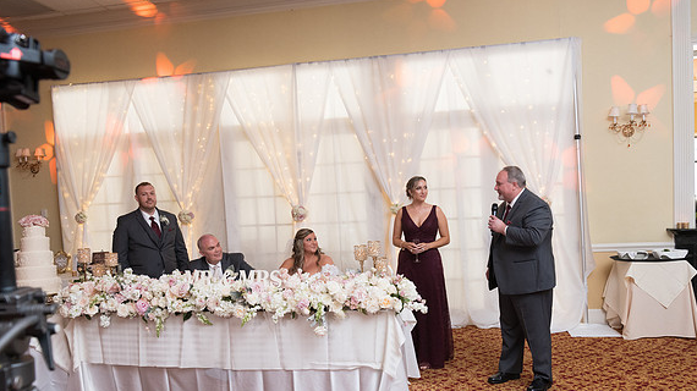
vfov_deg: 36.5
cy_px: 233
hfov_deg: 61.0
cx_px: 346
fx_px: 591
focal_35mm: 32
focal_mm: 30
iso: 1400
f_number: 5
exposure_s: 1/125
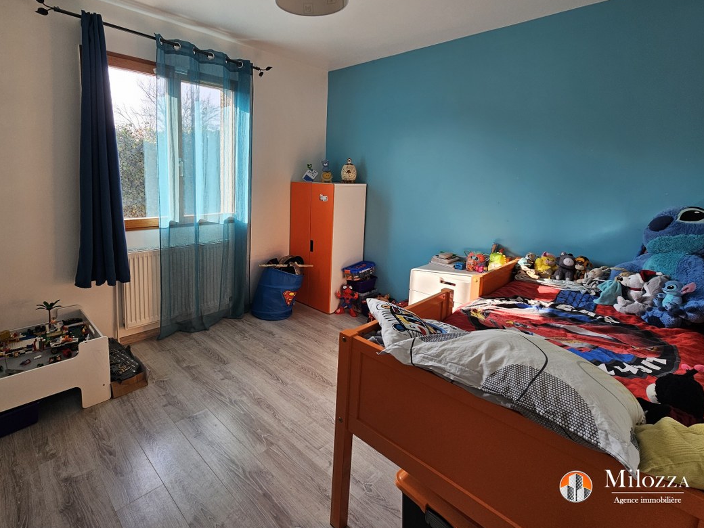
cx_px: 301
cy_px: 223
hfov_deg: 93.9
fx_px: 325
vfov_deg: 77.6
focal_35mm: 16
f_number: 2.2
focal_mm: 2.2
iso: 50
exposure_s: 1/112
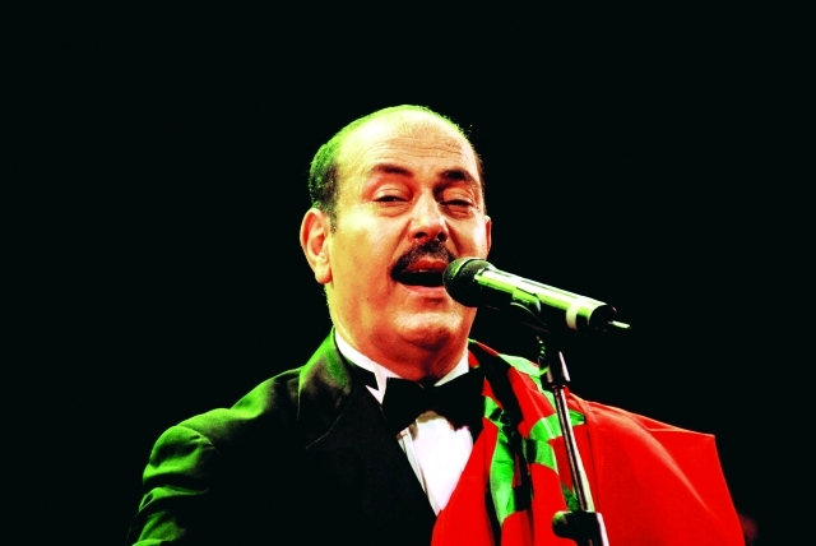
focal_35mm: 300
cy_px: 273
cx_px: 408
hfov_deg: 6.9
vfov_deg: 4.6
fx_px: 6806
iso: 1600
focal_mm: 200
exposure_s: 1/125
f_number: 5.6
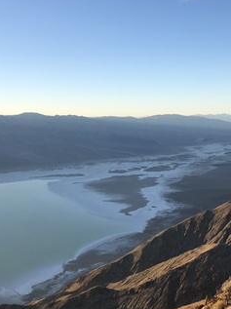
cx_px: 140
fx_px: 410
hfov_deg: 31.4
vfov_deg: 41.3
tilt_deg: -4.5
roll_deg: -0.4
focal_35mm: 46
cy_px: 150
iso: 20
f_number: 1.8
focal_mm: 3.99
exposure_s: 1/857
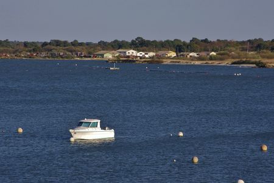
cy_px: 92
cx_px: 137
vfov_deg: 6.8
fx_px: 1537
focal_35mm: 202
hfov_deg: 10.2
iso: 100
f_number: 8
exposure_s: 1/180
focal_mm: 135
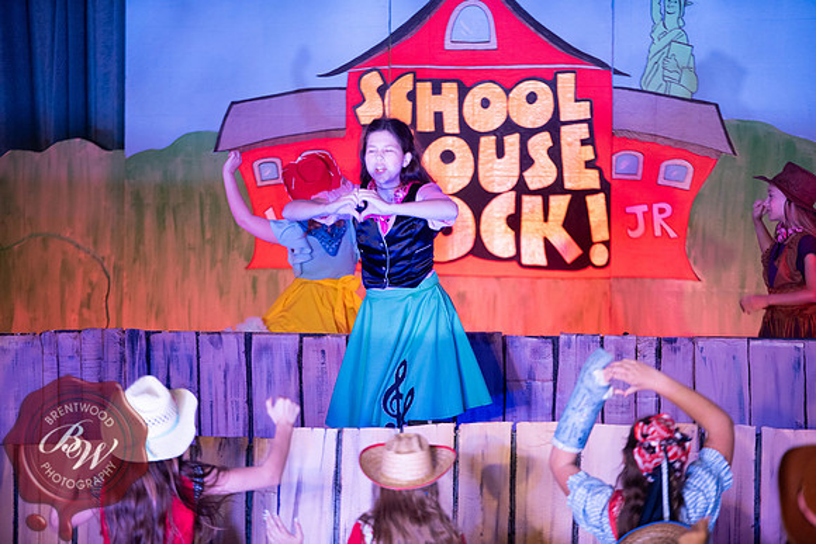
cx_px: 408
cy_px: 272
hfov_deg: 10.3
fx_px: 4534
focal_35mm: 200
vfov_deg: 6.9
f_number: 2.8
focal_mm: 200
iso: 800
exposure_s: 1/200
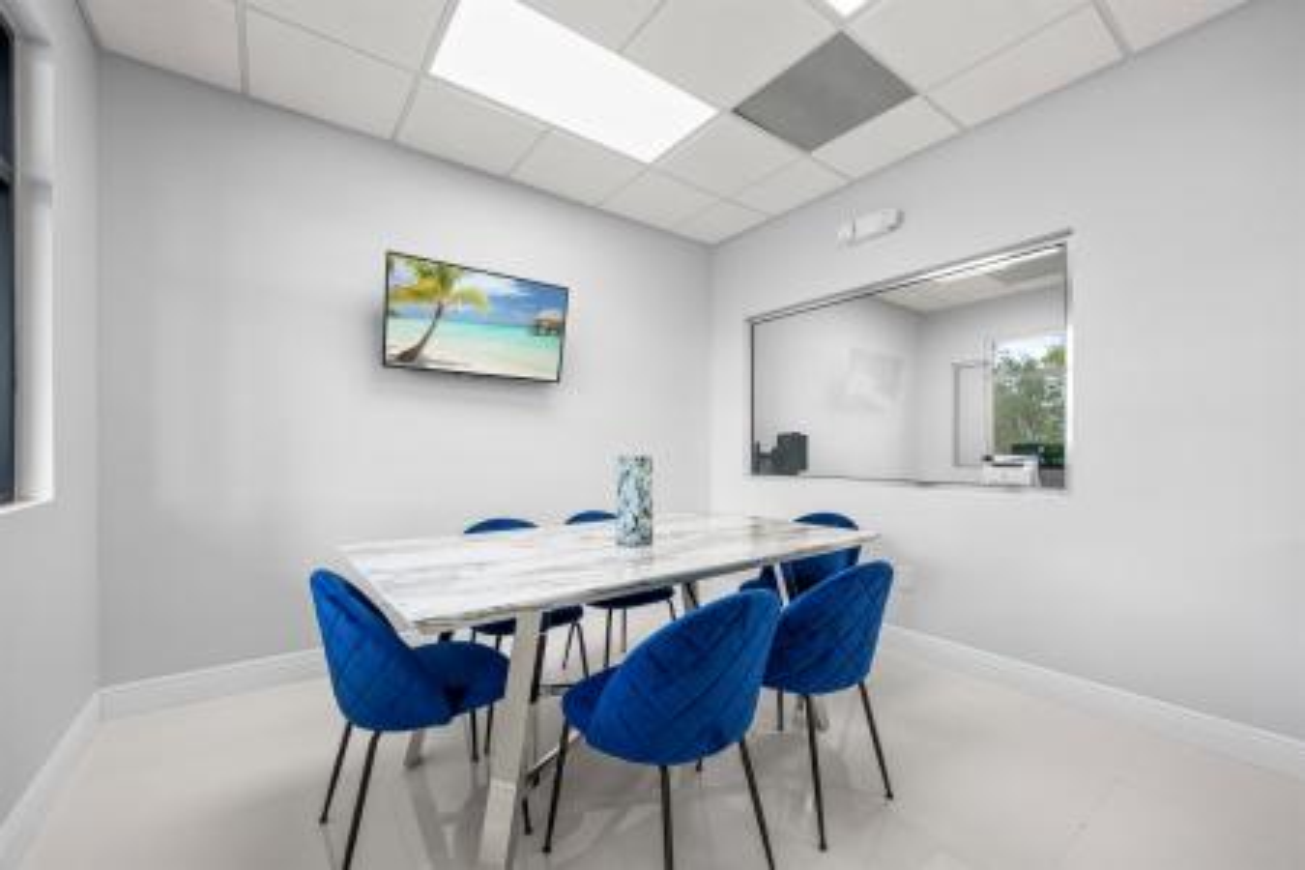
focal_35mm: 14
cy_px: 435
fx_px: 507
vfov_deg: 81.2
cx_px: 652
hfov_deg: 104.3
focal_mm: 14
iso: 500
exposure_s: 1/20
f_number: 8
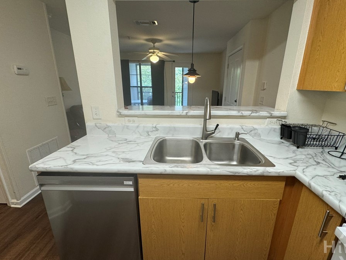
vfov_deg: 78.1
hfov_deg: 94.5
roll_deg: -0.4
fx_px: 160
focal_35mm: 16
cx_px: 179
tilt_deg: -16.4
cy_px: 129
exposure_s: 1/120
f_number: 2.2
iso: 200
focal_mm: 2.22
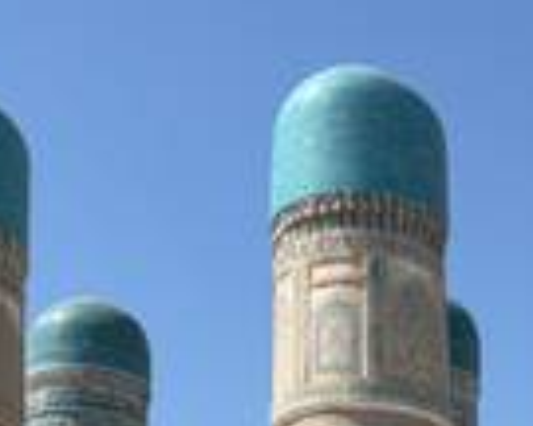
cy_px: 639
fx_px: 1420
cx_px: 462
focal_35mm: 90
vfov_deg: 15.7
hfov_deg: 20.9
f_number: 1.6
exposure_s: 1/4329
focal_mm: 5.96
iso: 50
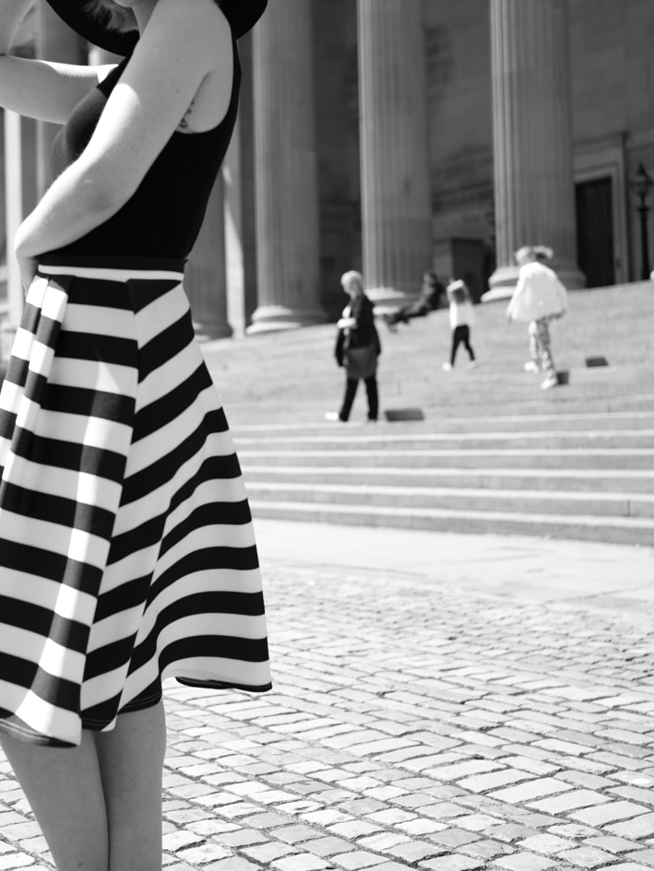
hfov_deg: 25.5
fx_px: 1436
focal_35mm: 57
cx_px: 206
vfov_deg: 33.8
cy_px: 407
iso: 100
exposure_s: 1/1000
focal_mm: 35
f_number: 2.5
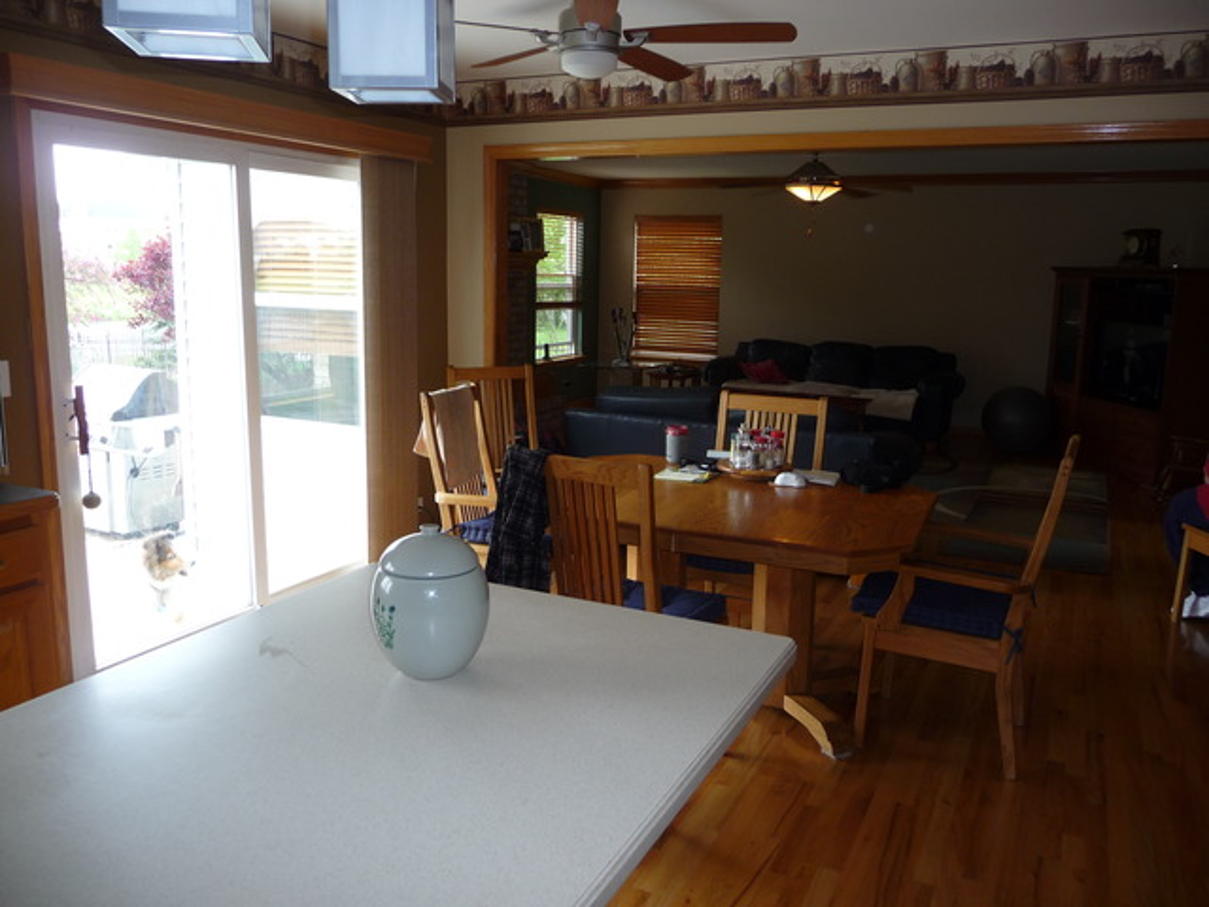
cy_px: 454
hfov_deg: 63.4
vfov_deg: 49.7
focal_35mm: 28
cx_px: 604
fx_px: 978
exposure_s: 1/30
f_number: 3.3
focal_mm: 4.7
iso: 100
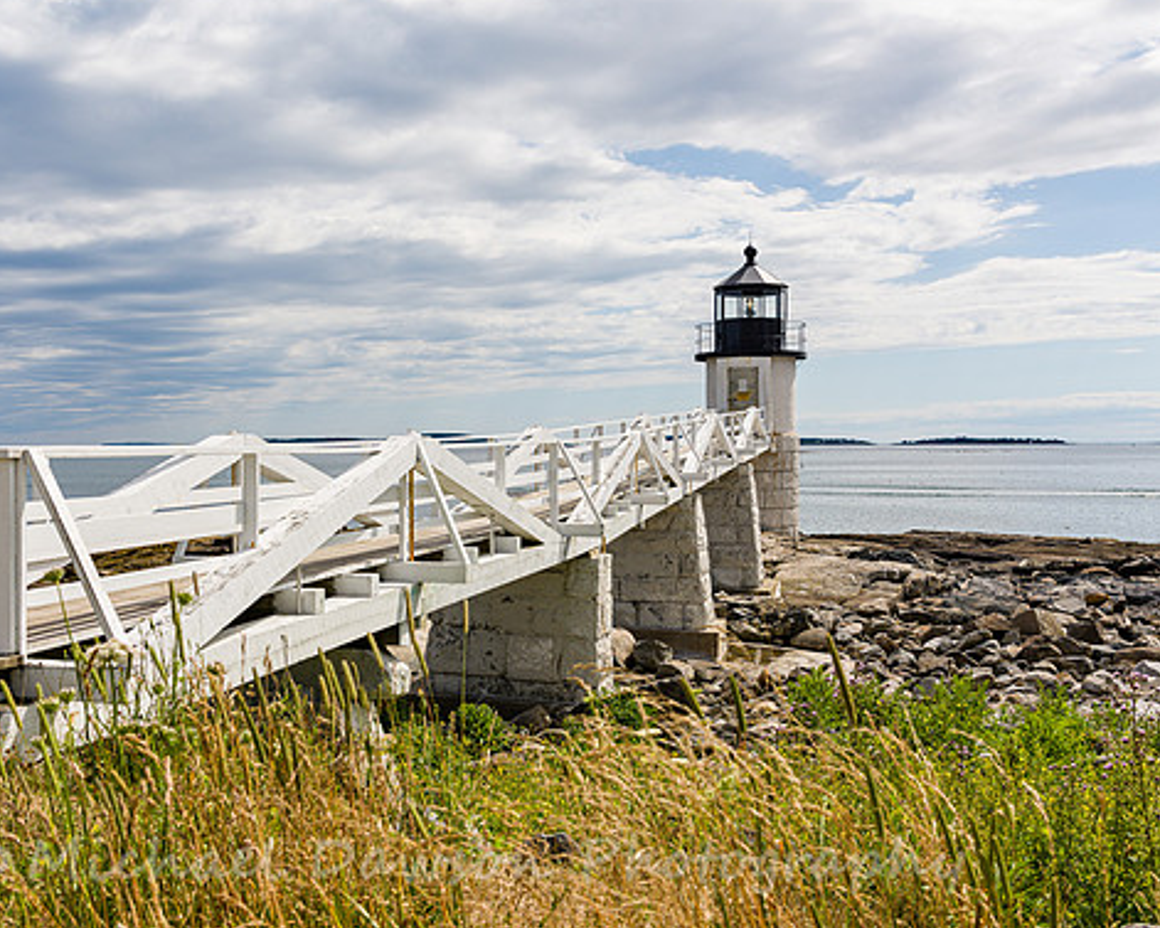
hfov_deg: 48.7
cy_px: 459
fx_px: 1271
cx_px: 451
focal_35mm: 37
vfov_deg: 40.1
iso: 100
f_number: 8
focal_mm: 32
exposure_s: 1/500
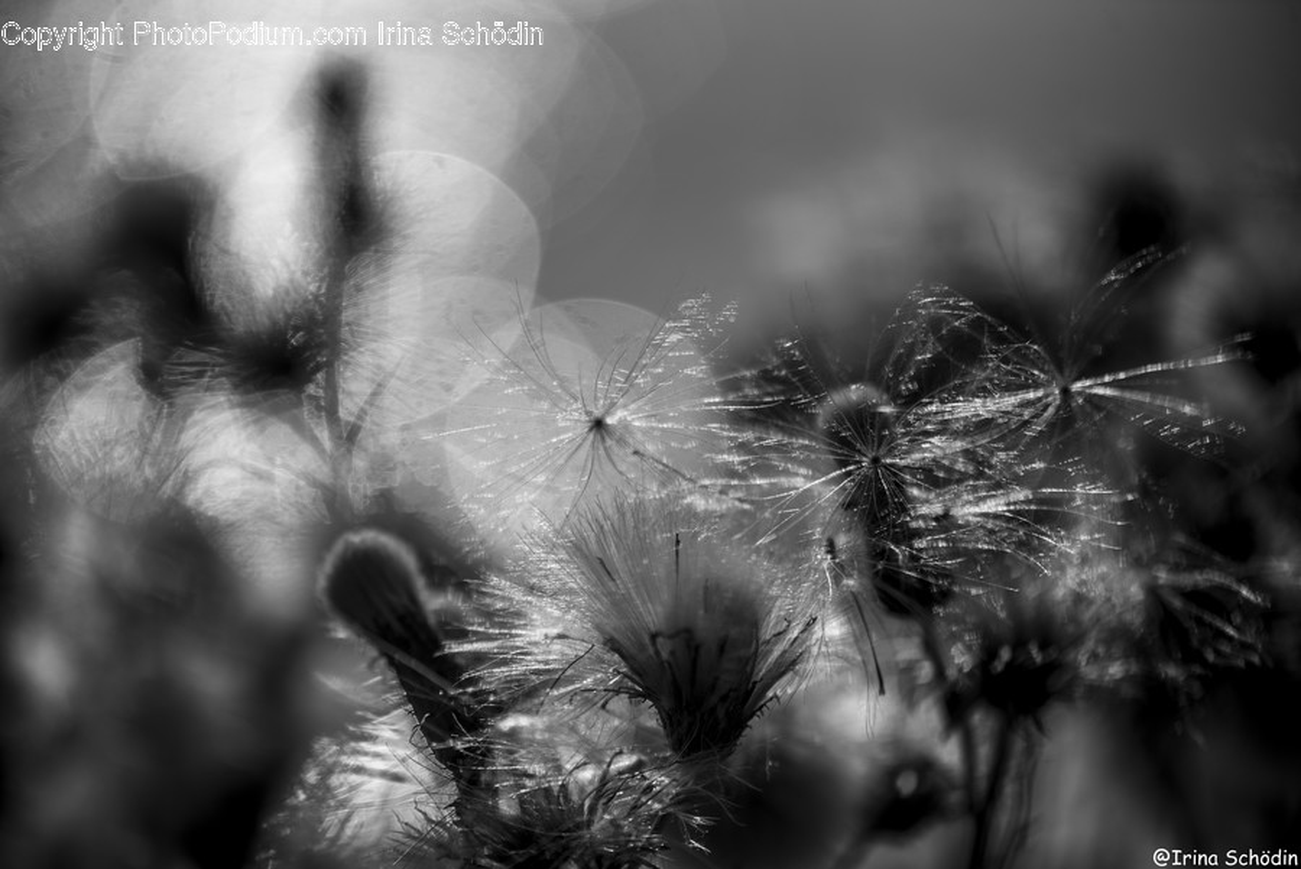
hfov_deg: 19.4
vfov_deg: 13.1
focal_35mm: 105
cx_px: 650
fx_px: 3796
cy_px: 434
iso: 100
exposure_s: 1/4000
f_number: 3.2
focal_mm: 105
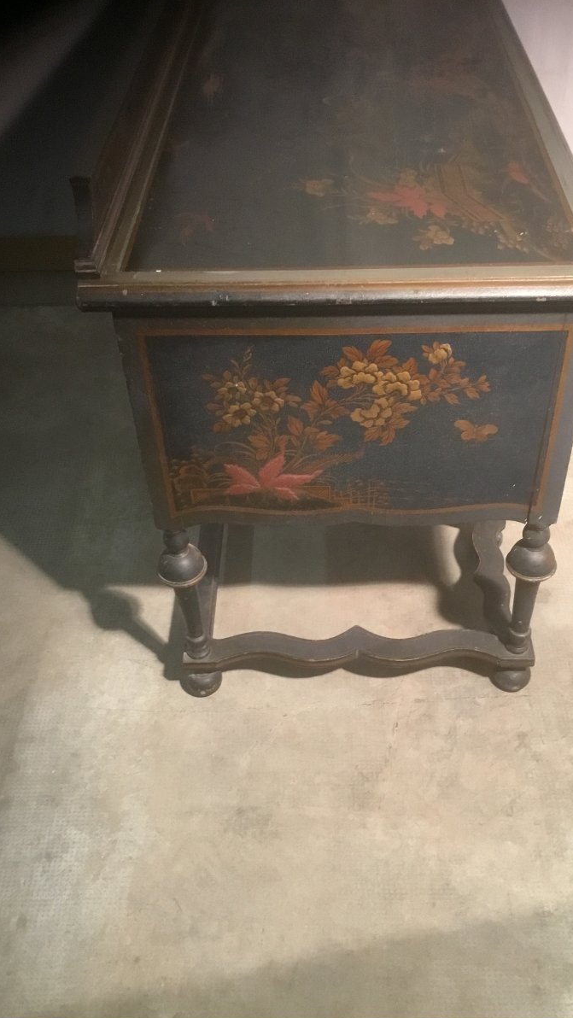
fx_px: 918
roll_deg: -0.2
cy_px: 510
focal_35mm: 34
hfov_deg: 34.6
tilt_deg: -42.8
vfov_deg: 58.0
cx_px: 326
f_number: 2.4
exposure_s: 1/20
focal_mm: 3.3
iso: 200
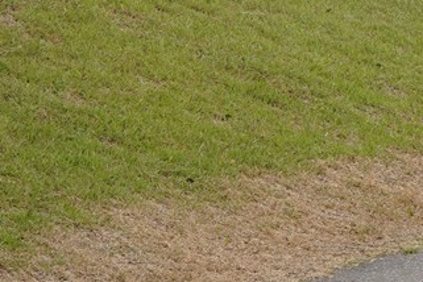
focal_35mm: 218
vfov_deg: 6.0
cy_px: -418
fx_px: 2561
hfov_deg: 8.0
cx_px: 1298
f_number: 10
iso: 100
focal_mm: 35
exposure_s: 1/100
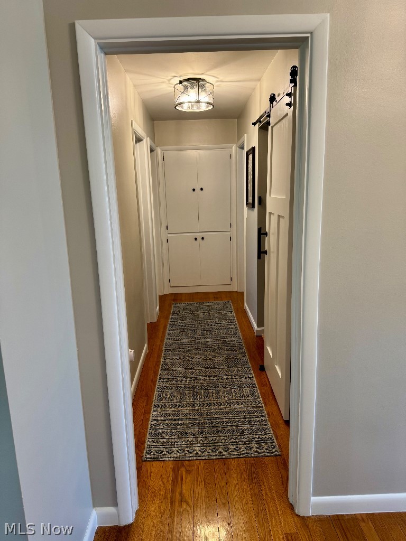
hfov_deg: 56.8
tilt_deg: -12.5
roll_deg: +2.4
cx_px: 203
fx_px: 375
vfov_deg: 71.6
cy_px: 270
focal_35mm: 24
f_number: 1.78
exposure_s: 1/60
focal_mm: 6.76
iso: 125
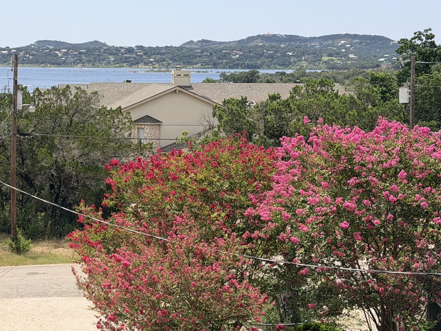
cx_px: 56
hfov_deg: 21.8
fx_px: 1121
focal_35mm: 88
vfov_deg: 16.8
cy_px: 189
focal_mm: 6.76
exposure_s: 1/6536
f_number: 1.78
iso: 64
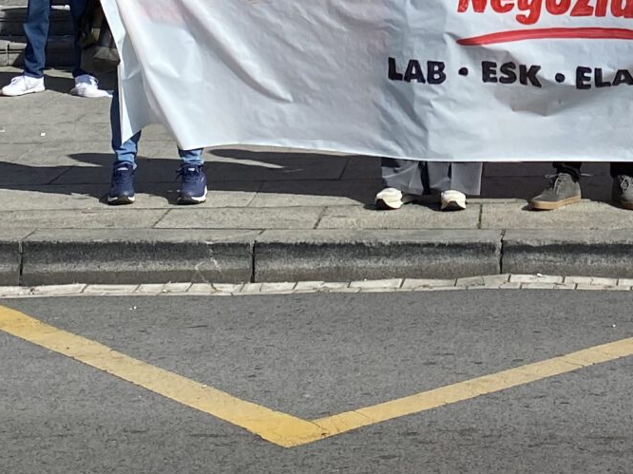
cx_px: 587
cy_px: -333
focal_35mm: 100
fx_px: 1828
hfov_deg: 19.2
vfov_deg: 13.5
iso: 32
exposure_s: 1/3846
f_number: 1.8
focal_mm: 4.25
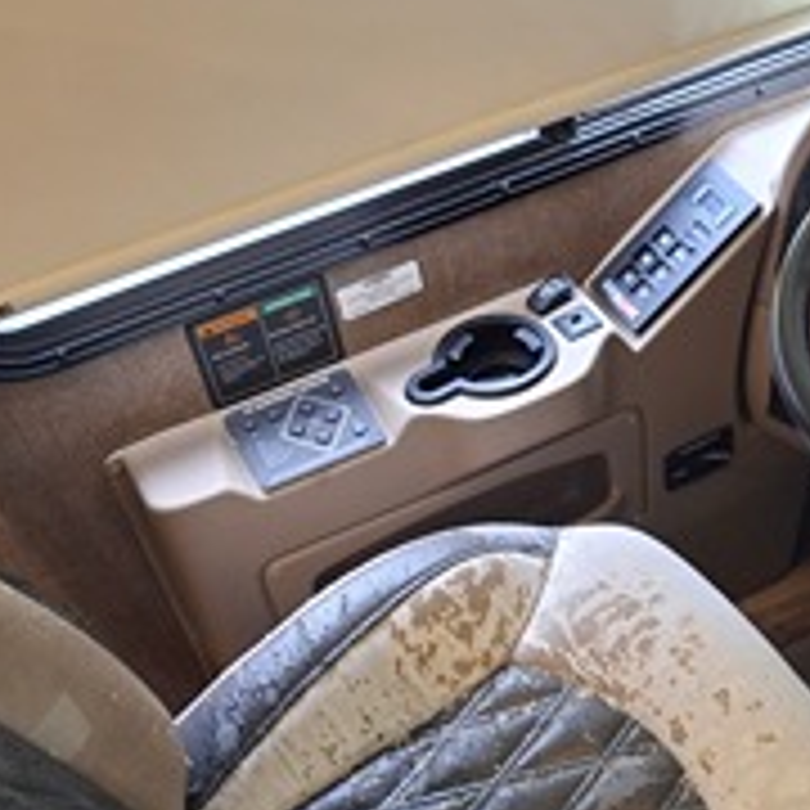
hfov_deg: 34.2
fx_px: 1297
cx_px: 576
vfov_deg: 33.1
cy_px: 711
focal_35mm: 49
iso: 250
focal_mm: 4.69
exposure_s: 1/40
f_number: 1.8
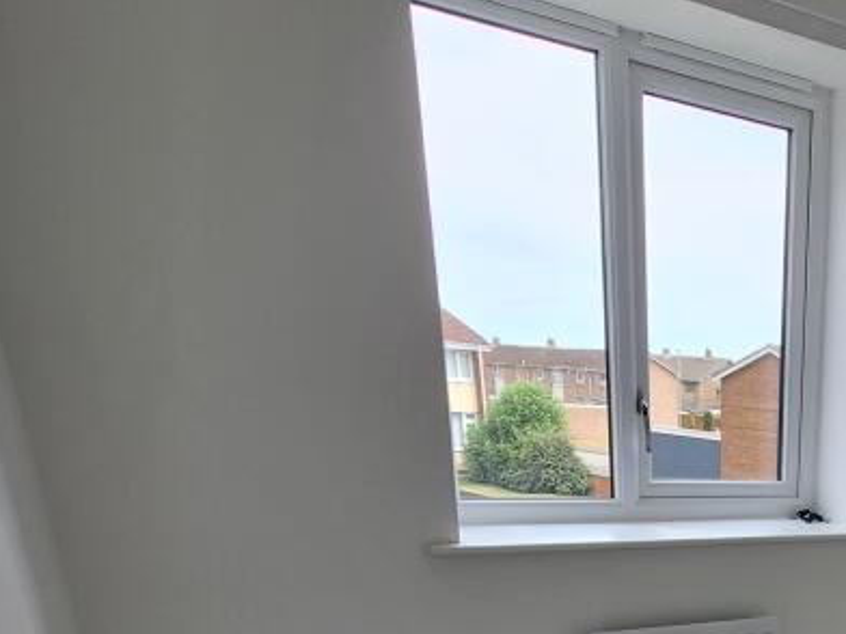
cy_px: 688
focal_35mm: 34
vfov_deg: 35.9
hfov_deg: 44.3
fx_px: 831
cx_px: 881
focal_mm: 1.74
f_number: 2.2
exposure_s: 1/221
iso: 40
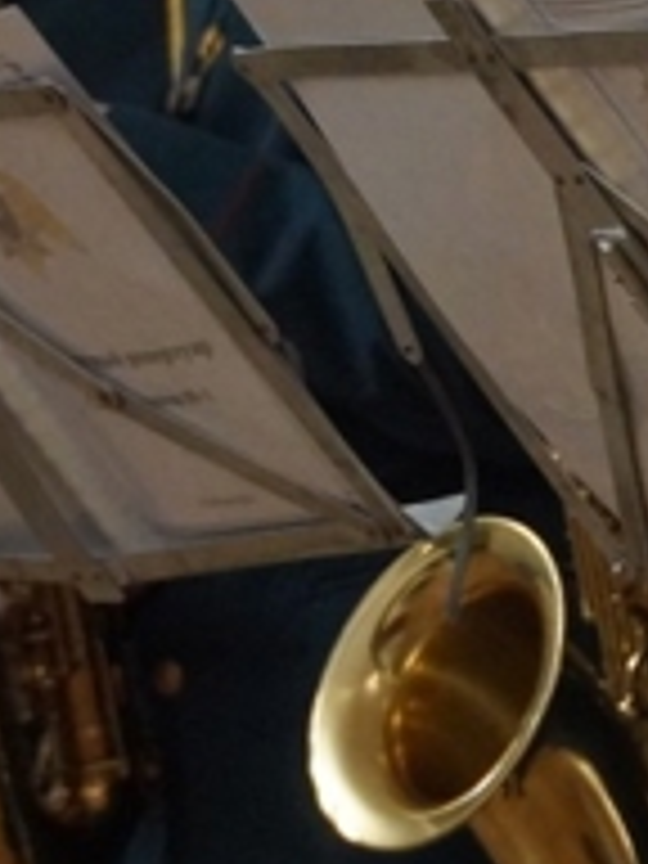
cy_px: -130
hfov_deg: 4.6
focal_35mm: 316
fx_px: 7887
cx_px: 1609
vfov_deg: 6.2
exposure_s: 1/160
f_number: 5.6
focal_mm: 56
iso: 6400
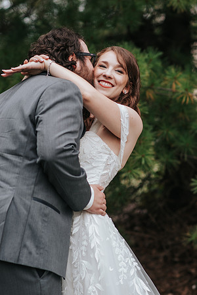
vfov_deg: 16.1
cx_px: 98
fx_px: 1046
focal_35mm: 128
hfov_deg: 10.8
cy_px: 148
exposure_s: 1/640
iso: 200
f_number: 2.8
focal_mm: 85
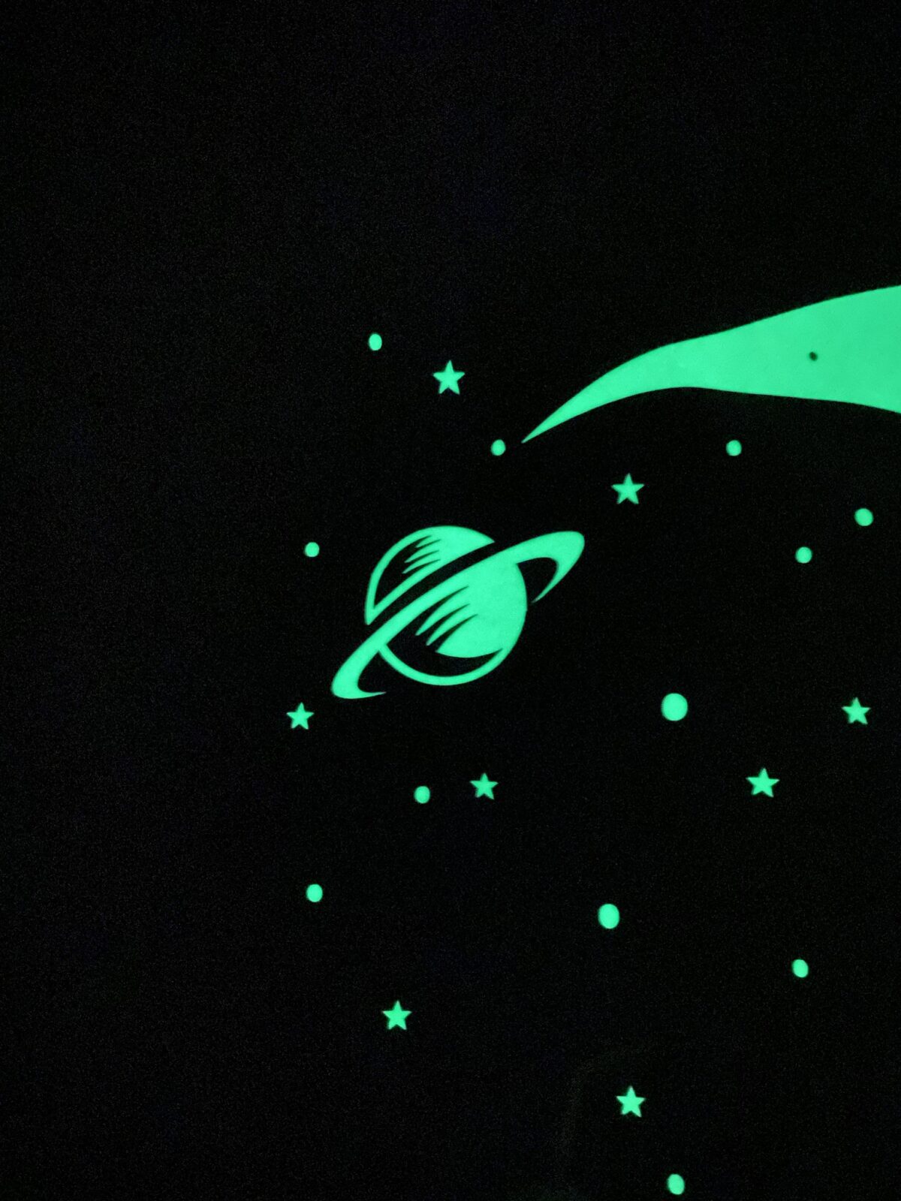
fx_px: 902
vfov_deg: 67.3
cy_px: 600
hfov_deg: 53.1
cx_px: 450
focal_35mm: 26
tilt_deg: -79.6
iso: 2500
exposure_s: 1/2
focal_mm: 4.25
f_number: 1.8
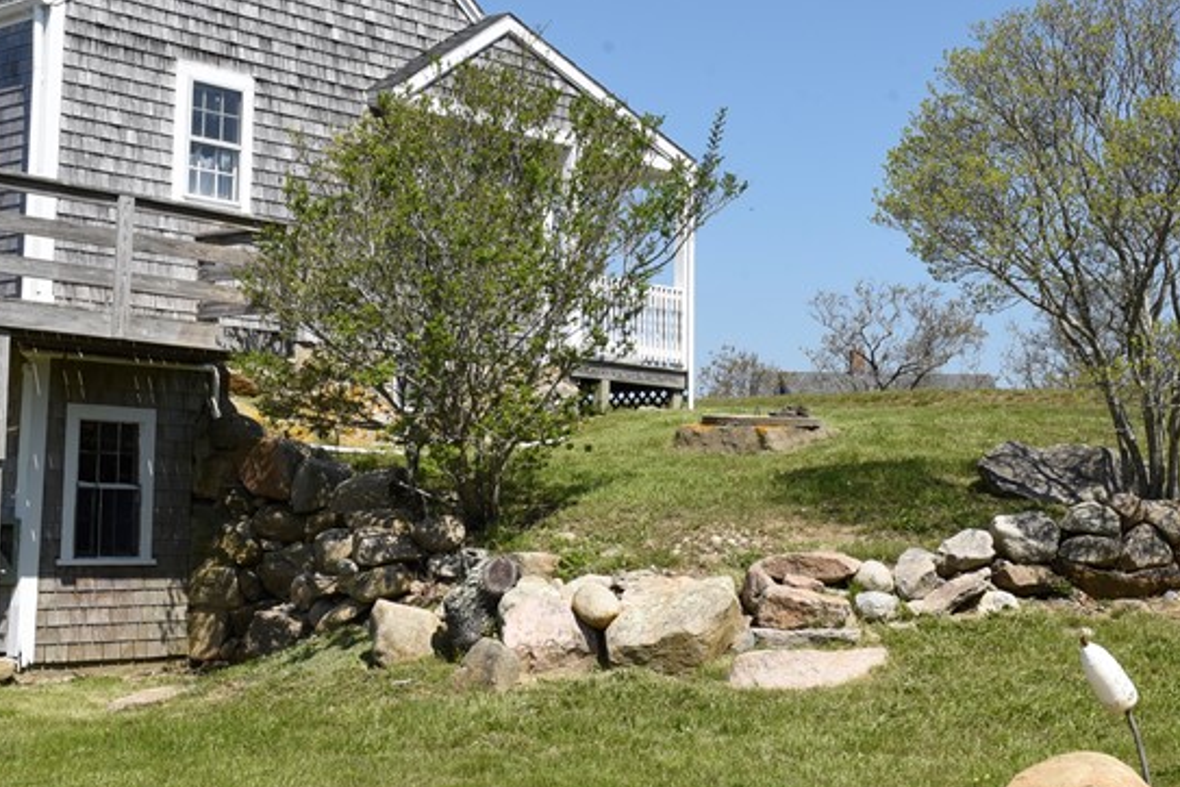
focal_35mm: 56
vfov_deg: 24.1
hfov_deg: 35.5
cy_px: 250
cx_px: 451
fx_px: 1835
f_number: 16
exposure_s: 1/160
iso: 200
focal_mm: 28
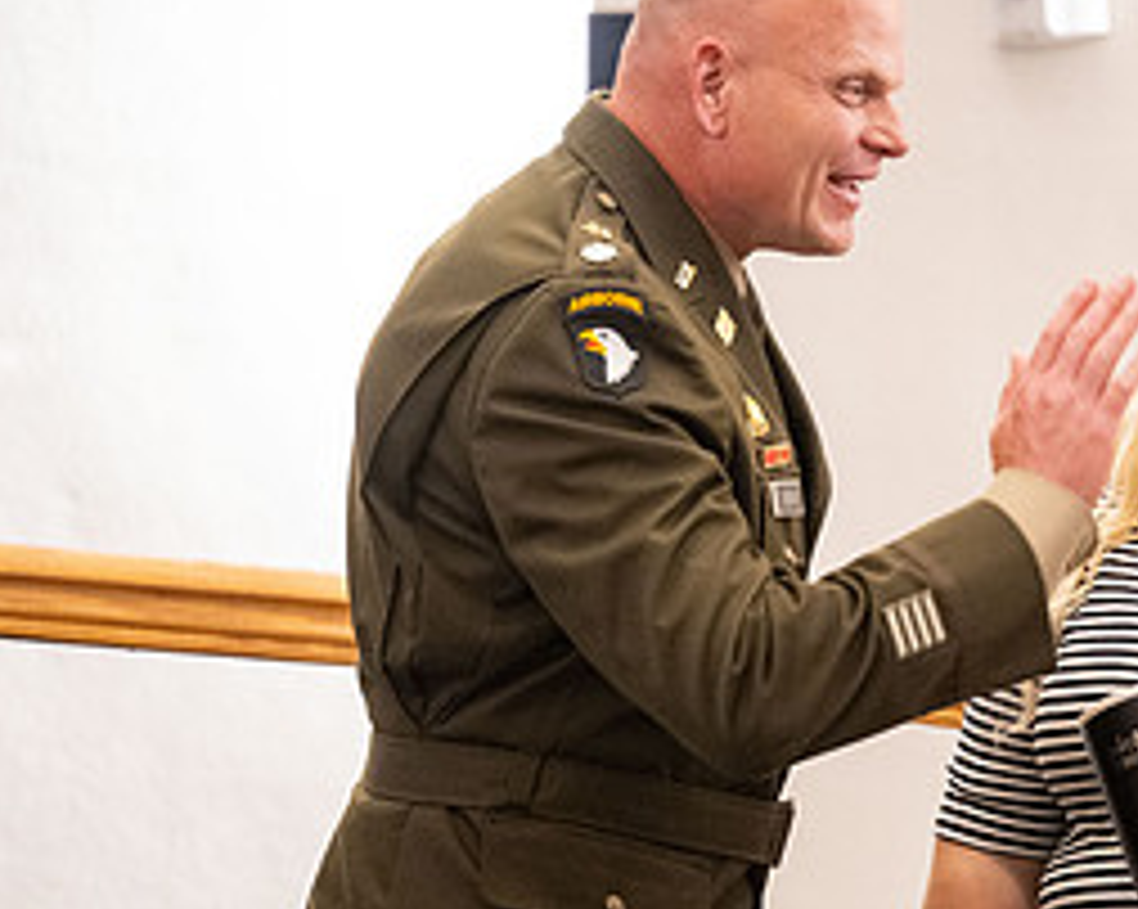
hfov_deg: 4.5
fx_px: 14505
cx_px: 828
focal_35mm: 431
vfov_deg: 3.6
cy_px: 560
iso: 5000
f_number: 2.8
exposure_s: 1/200
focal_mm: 200
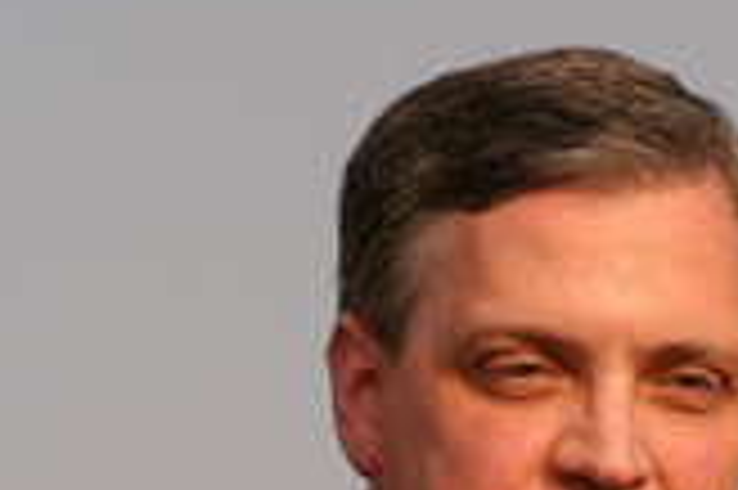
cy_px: 573
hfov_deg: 2.5
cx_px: 279
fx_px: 16875
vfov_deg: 1.7
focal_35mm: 824
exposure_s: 1/640
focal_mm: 200
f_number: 6.3
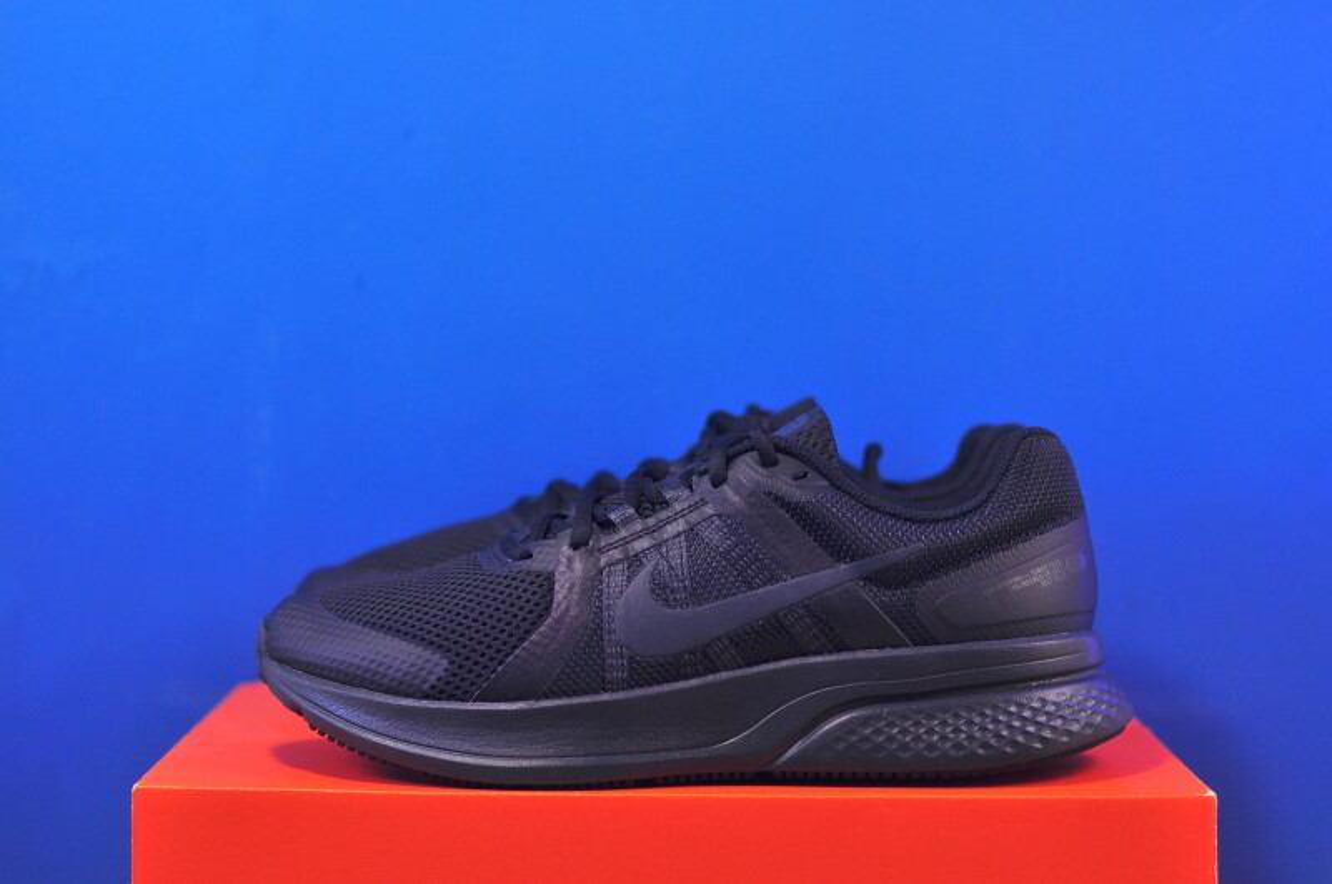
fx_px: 2771
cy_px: 442
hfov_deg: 27.0
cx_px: 666
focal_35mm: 75
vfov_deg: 18.1
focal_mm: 50
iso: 250
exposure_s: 1/320
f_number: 2.5
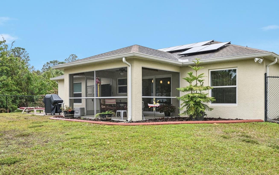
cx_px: 167
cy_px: 104
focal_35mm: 31
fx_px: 233
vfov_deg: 40.9
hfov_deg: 61.3
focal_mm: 24.5
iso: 400
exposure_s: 1/500
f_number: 8
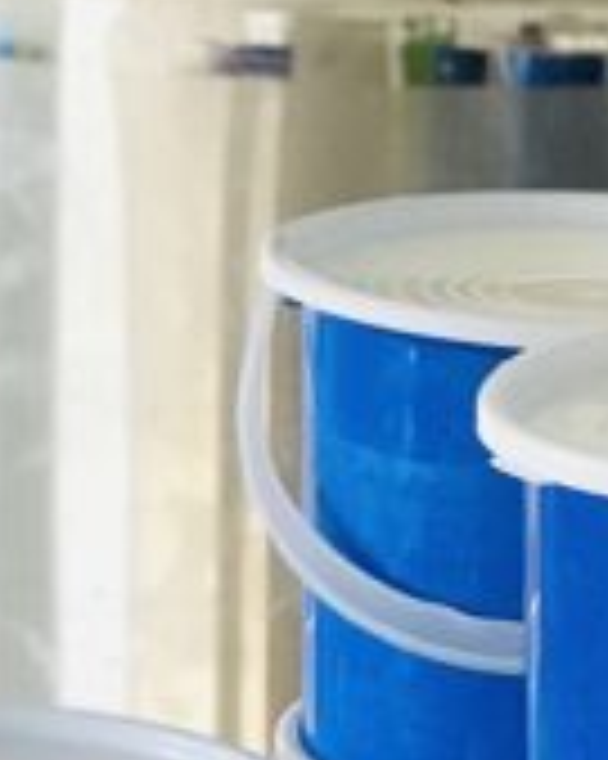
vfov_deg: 7.3
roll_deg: -1.3
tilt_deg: -7.6
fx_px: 5944
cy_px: 117
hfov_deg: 5.8
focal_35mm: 264
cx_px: 1004
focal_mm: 6.6
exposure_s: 1/50
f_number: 2.8
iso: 100
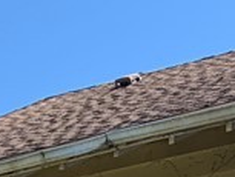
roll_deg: +0.0
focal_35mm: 174
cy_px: 489
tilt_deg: +8.2
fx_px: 1182
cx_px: 287
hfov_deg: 11.1
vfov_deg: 7.7
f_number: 1.6
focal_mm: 5.96
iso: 50
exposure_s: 1/1587
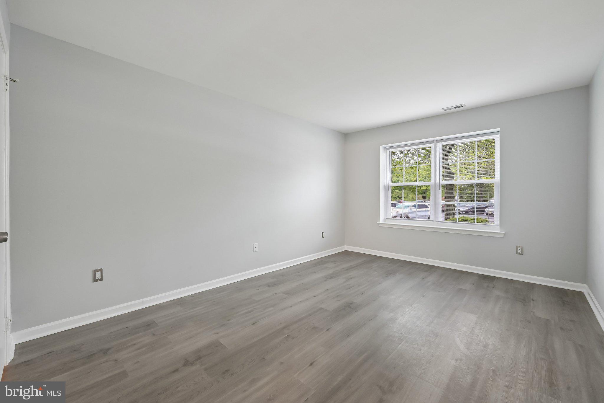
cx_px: 302
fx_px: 235
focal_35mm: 14
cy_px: 202
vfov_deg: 81.2
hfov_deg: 104.3
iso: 400
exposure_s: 1/3.33
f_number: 11
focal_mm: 14
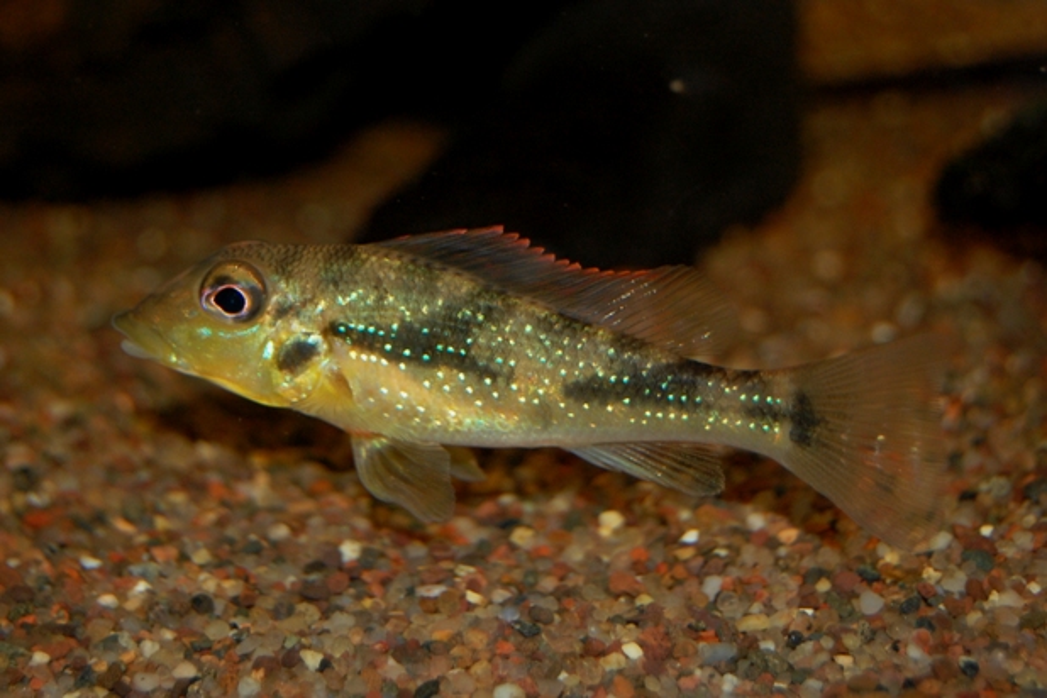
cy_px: 349
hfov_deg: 24.6
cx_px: 524
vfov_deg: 16.6
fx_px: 2399
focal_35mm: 82
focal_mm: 55
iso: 400
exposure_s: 1/60
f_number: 5.6
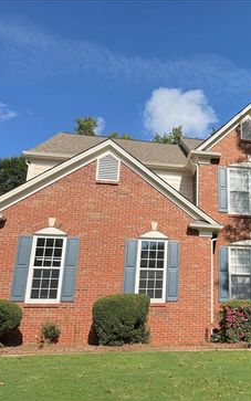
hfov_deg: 34.4
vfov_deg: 55.3
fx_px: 383
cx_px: 223
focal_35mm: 35
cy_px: 205
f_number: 1.78
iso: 80
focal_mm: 6.76
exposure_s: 1/4167
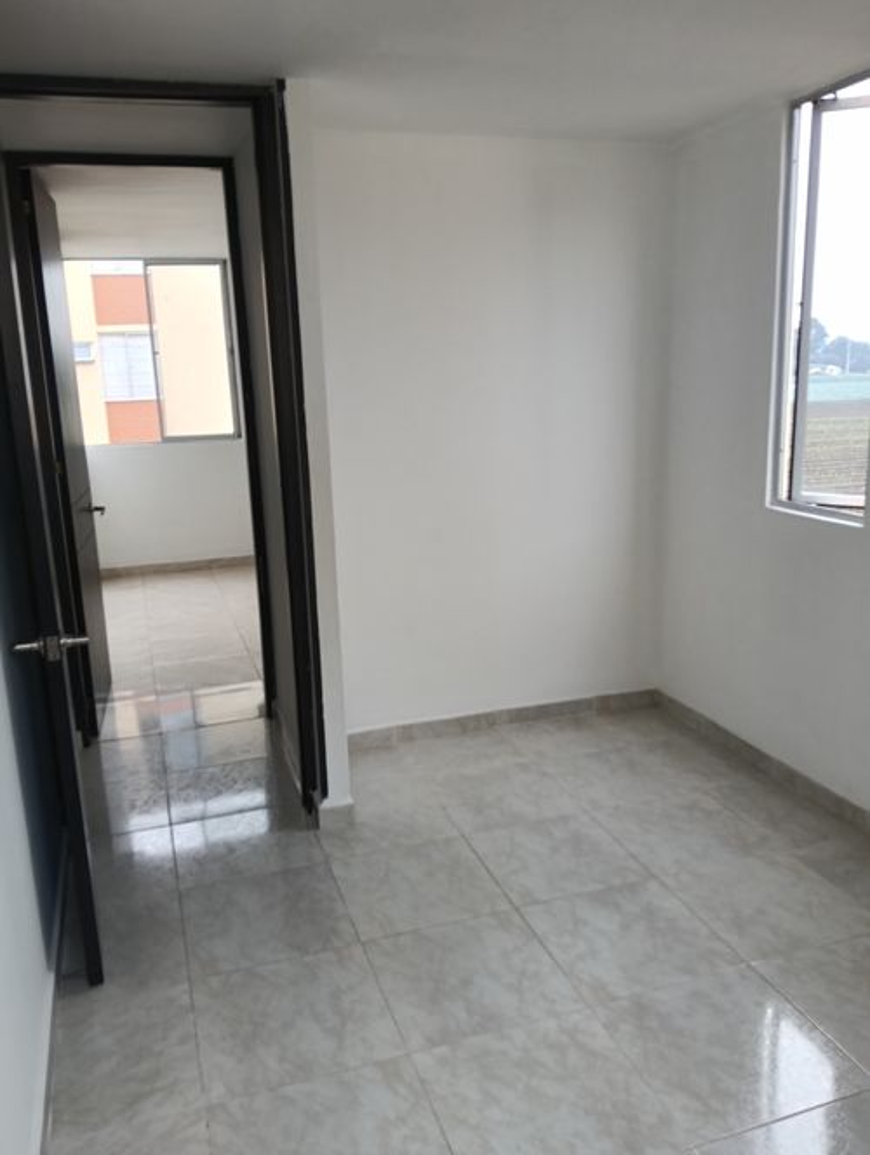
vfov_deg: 65.2
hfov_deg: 51.5
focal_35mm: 27
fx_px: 902
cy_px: 578
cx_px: 435
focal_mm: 3.98
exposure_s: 1/120
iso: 64
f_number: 1.8
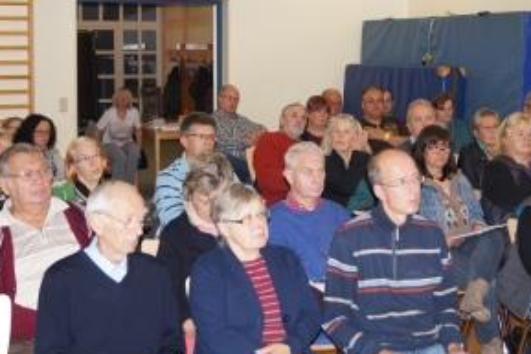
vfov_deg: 20.9
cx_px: 303
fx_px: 959
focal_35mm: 65
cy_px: 121
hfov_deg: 30.9
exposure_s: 1/80
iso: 1000
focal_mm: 28
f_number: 4.5
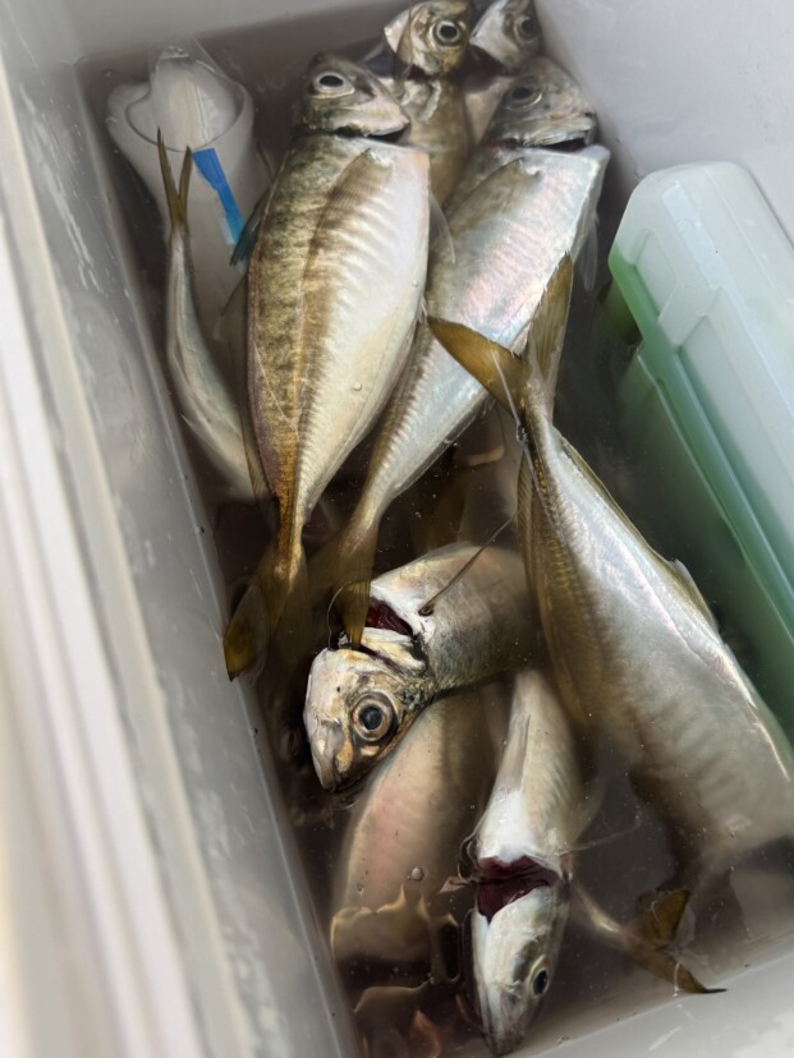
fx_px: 887
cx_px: 439
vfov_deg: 61.6
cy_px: 549
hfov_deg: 48.2
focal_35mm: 29
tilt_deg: -66.1
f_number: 1.78
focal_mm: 6.76
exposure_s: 1/522
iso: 80
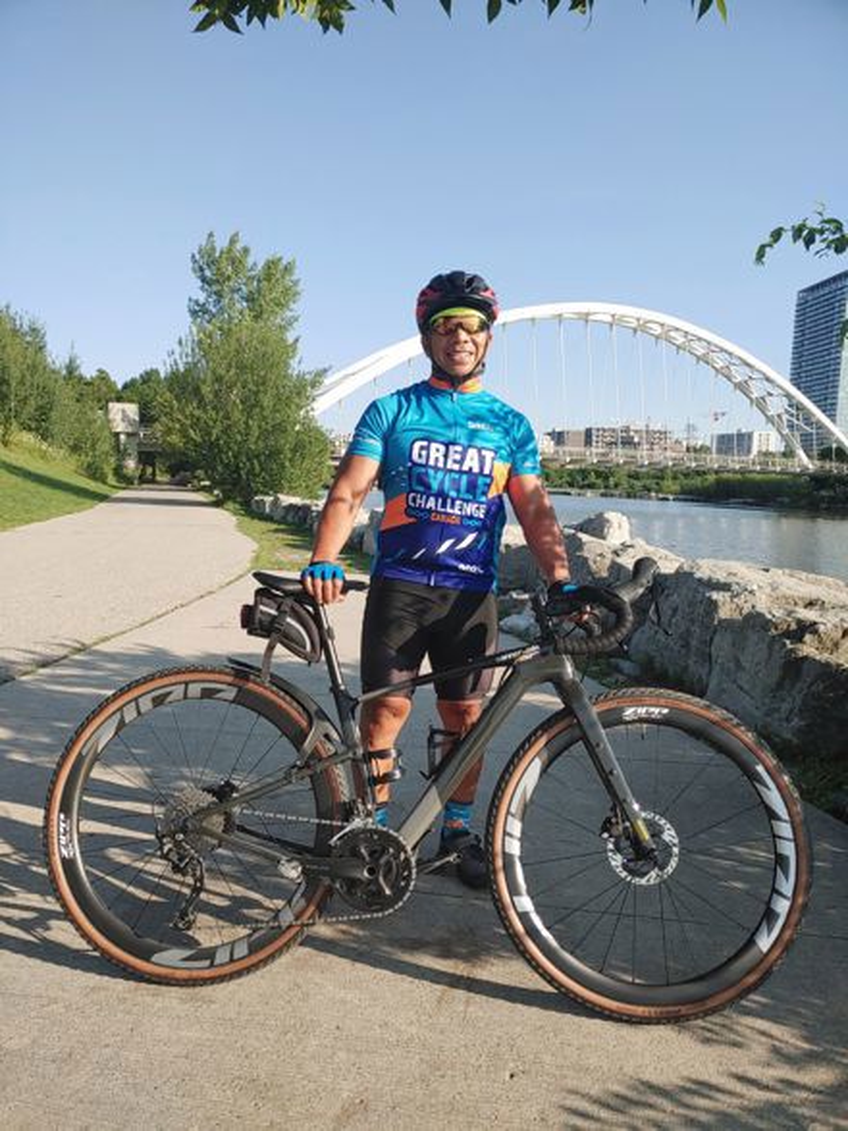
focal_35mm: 26
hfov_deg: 53.0
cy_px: 566
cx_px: 424
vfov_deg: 67.3
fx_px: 850
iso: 100
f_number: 1.8
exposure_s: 1/2632
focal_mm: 4.36
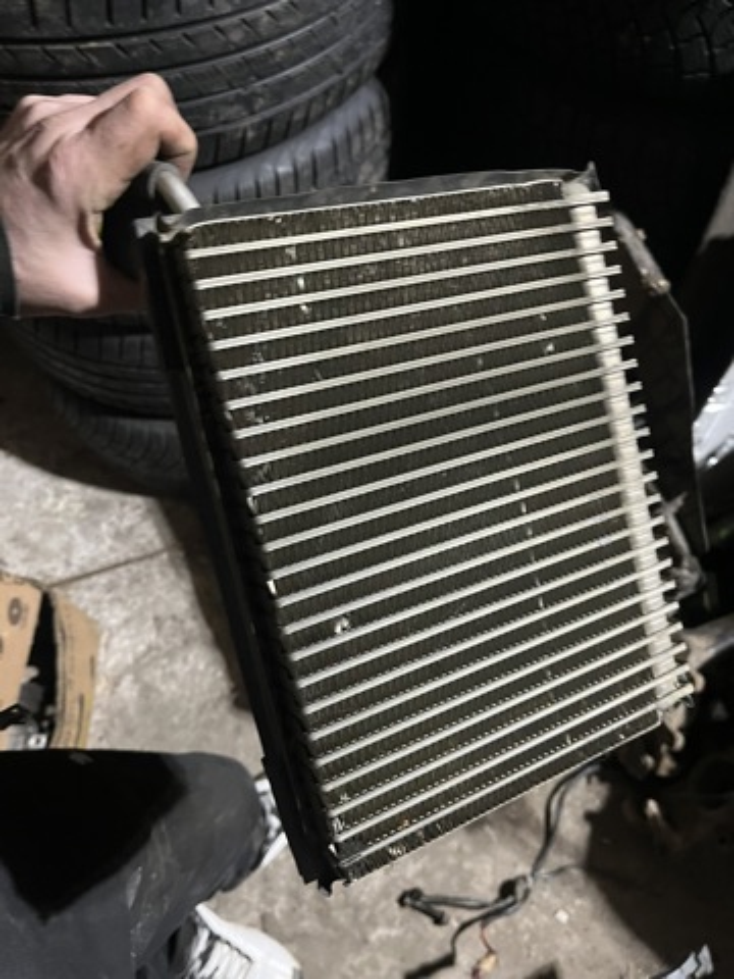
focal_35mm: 26
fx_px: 735
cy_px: 490
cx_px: 367
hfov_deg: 53.1
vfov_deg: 67.3
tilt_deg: -65.3
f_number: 1.6
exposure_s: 1/33
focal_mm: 5.1
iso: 640
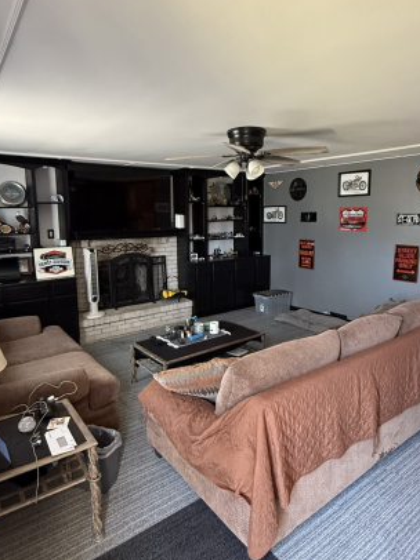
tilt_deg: -8.5
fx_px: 372
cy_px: 267
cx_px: 218
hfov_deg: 58.8
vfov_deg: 73.9
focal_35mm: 23
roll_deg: -0.6
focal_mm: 2.22
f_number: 2.2
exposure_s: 1/60
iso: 640
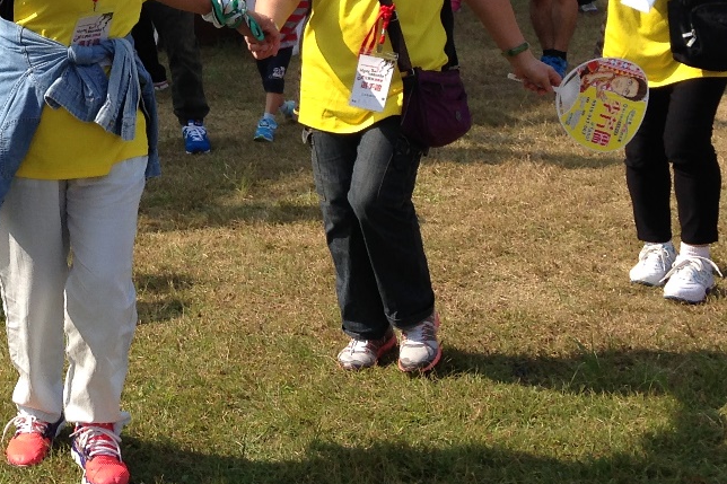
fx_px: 1756
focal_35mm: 87
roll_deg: +2.4
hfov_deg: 22.6
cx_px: 32
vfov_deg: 15.4
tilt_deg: -3.3
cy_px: -20
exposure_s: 1/1130
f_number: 2.4
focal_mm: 4.12
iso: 50
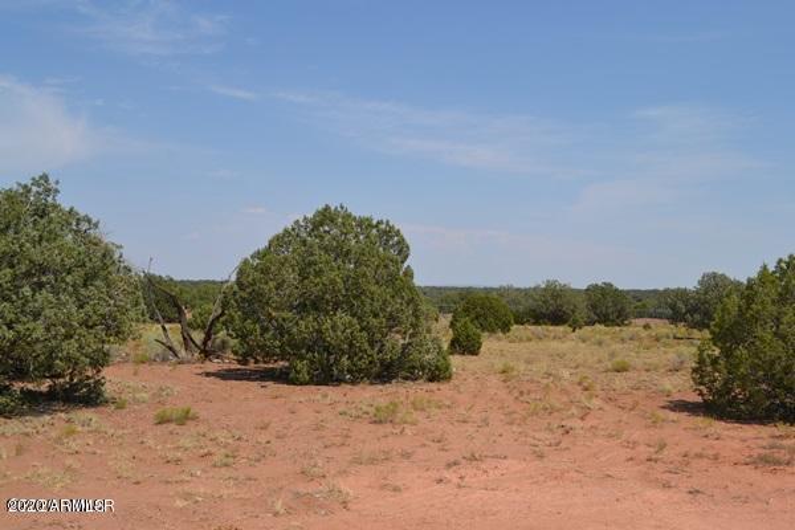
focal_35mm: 36
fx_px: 795
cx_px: 398
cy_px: 265
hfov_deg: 53.1
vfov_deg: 36.9
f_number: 9
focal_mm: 24
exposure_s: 1/320
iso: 100
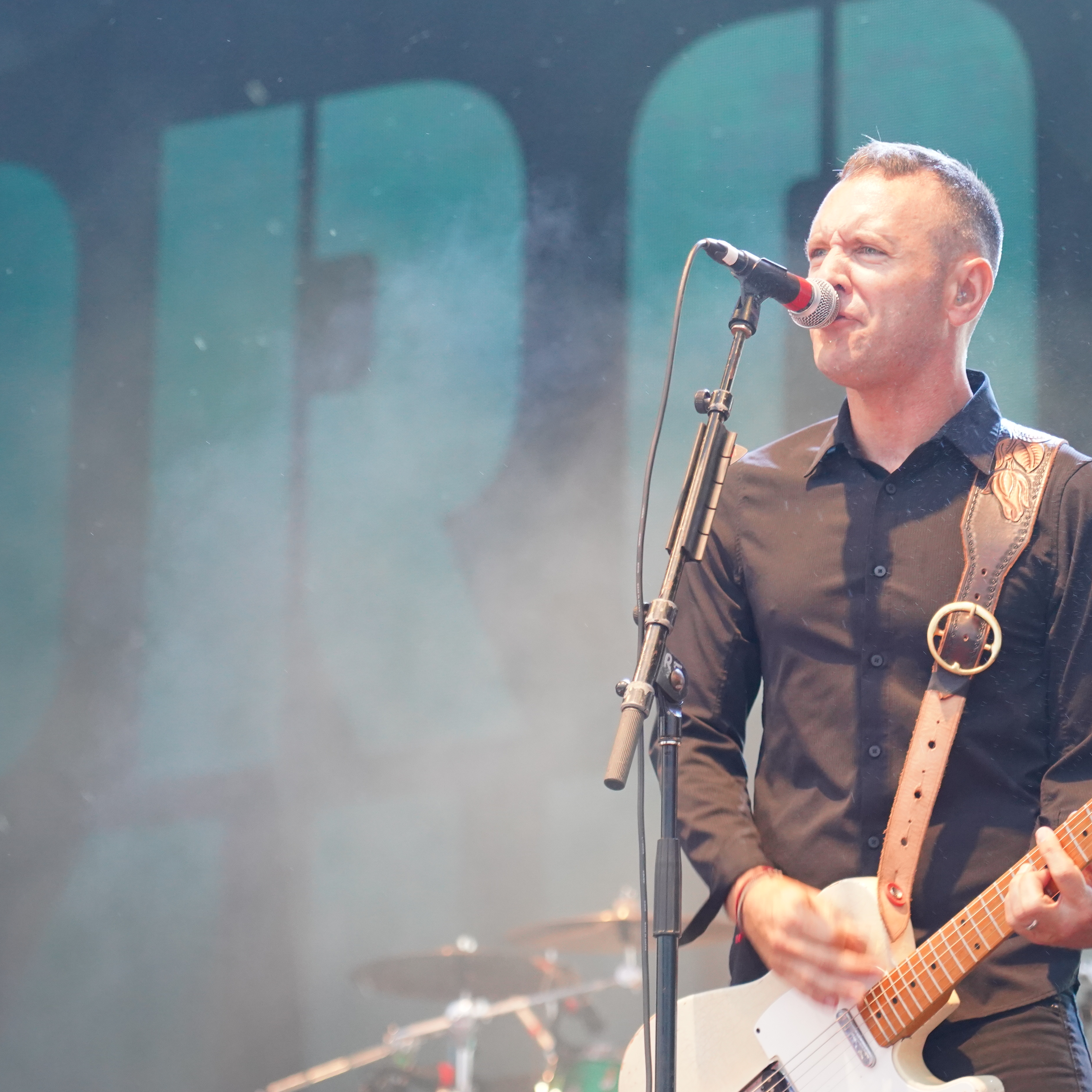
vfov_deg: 12.2
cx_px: 560
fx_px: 5104
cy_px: 537
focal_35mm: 143
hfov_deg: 12.2
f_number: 4
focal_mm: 105
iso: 4000
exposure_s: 1/125
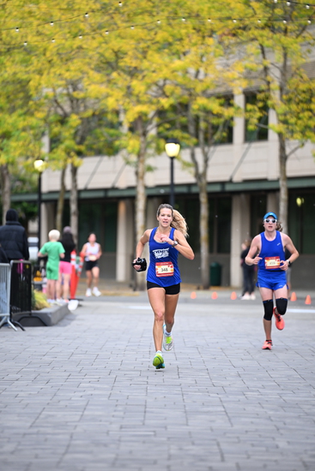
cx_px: 158
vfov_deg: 10.3
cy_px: 236
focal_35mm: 200
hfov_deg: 6.9
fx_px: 2623
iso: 1000
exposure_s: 1/1600
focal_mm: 200
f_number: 2.8
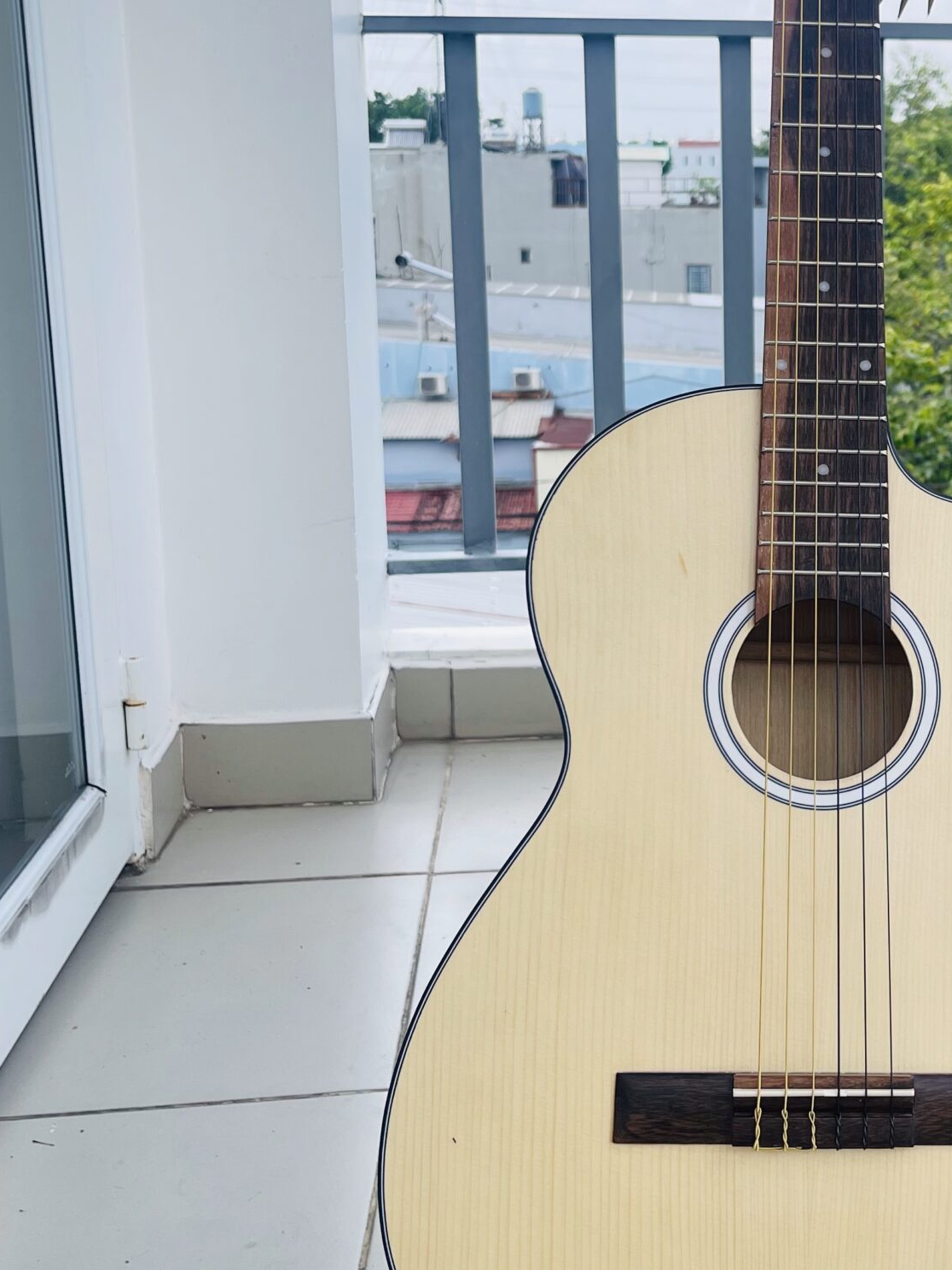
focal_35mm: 43
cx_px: 800
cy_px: 465
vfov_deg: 43.5
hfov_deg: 32.4
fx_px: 1577
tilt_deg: -10.3
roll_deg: +0.5
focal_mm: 5.1
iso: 50
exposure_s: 1/1739
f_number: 1.6
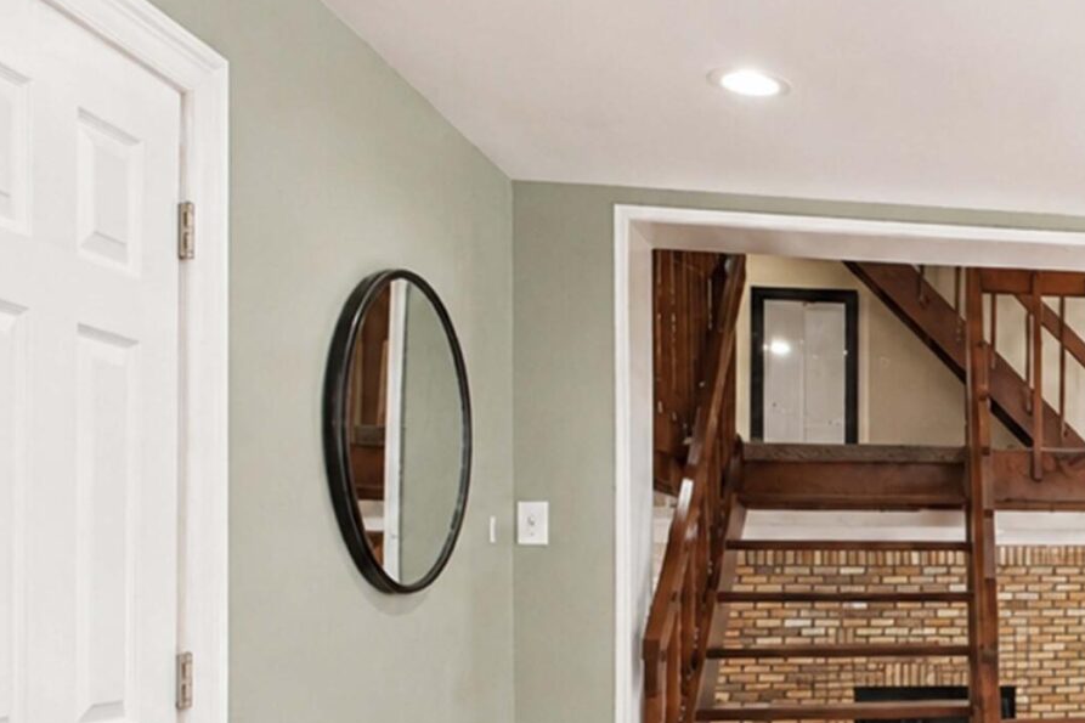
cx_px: 1211
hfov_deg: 37.5
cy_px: 561
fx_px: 1296
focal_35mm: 43
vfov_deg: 30.5
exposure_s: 1/60
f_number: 8
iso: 2000
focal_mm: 10
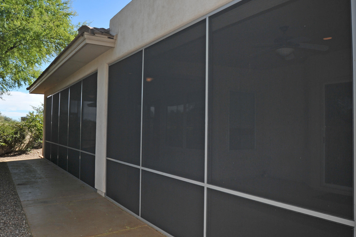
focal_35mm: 29
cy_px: 110
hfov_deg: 63.7
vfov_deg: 44.9
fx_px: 287
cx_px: 180
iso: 320
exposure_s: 1/320
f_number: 11
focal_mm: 23
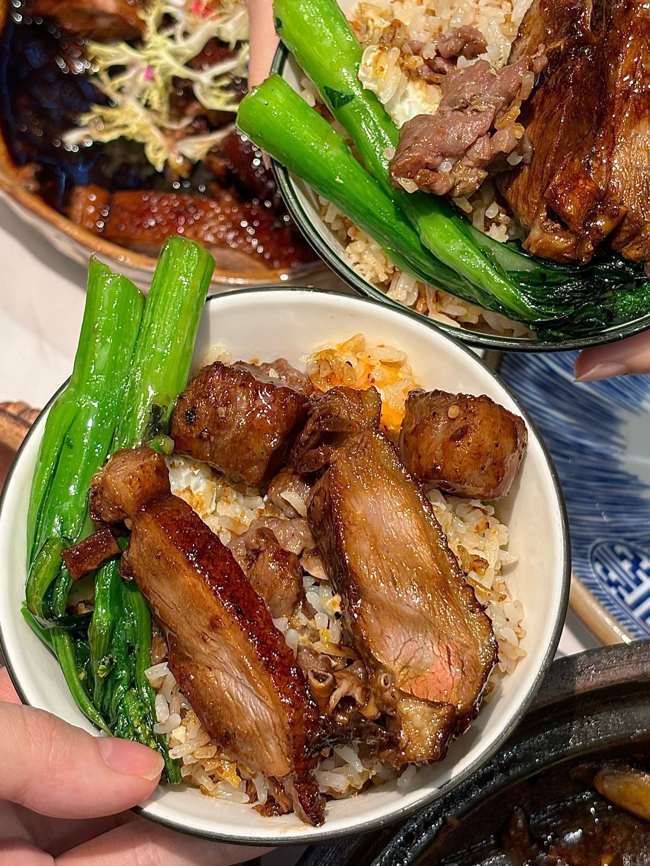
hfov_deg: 22.2
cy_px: 356
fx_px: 1652
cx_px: 393
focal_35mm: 66
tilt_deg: -62.9
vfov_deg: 29.3
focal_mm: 5.96
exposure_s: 1/50
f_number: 1.6
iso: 64
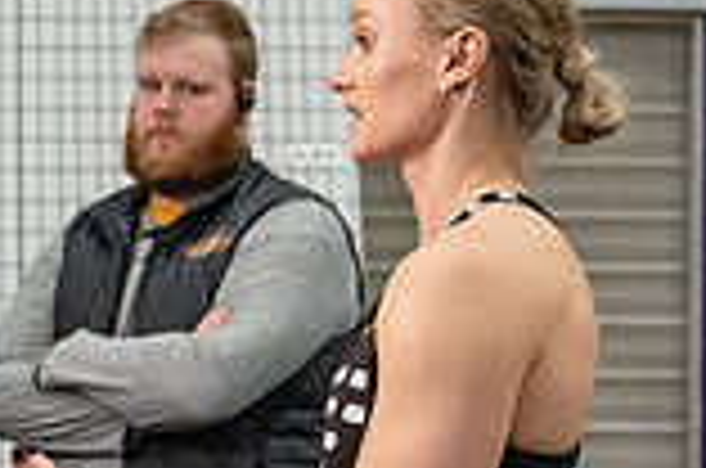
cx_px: -153
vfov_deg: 10.8
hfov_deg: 15.7
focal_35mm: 126
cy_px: 259
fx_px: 2466
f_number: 3.2
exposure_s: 1/400
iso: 4000
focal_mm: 34
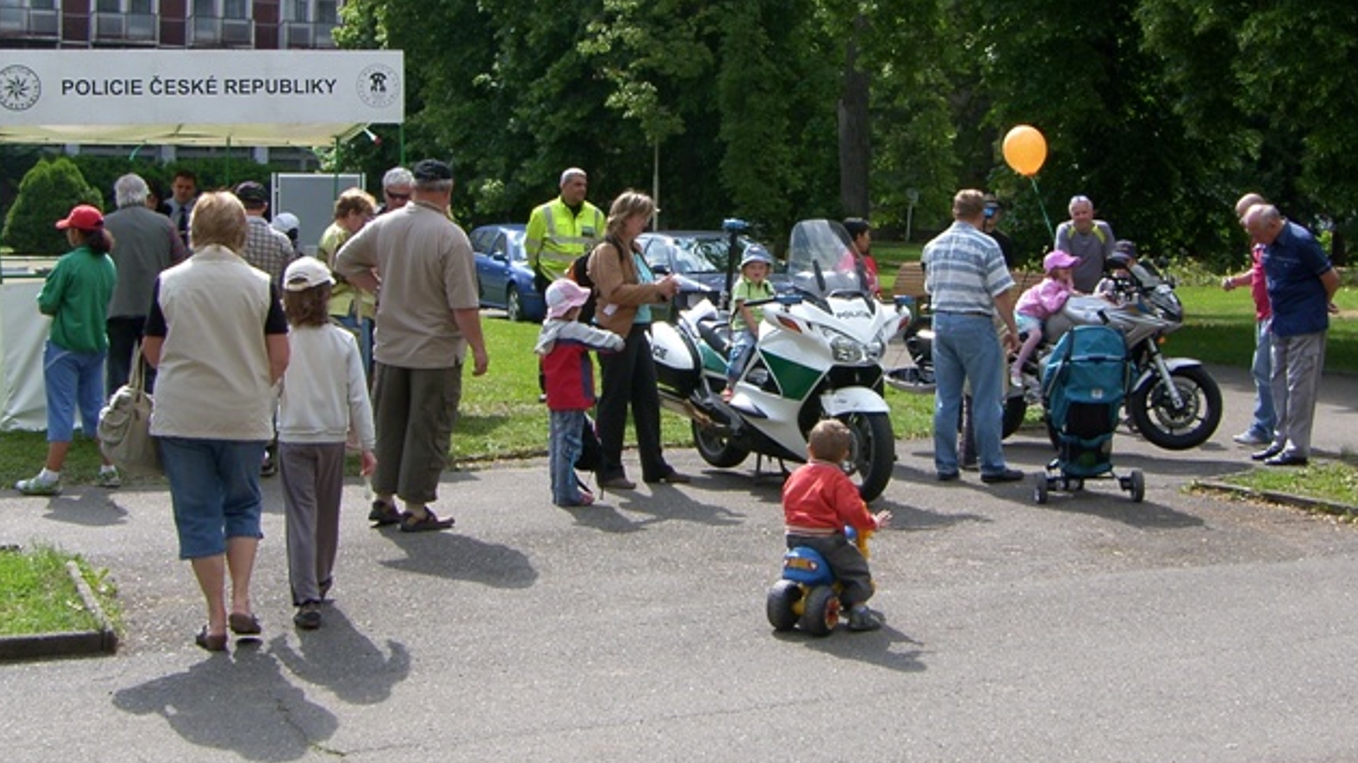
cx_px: 681
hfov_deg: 62.6
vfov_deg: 37.6
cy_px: 304
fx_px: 1116
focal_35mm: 31
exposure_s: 1/200
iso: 50
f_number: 6.3
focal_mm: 7.4
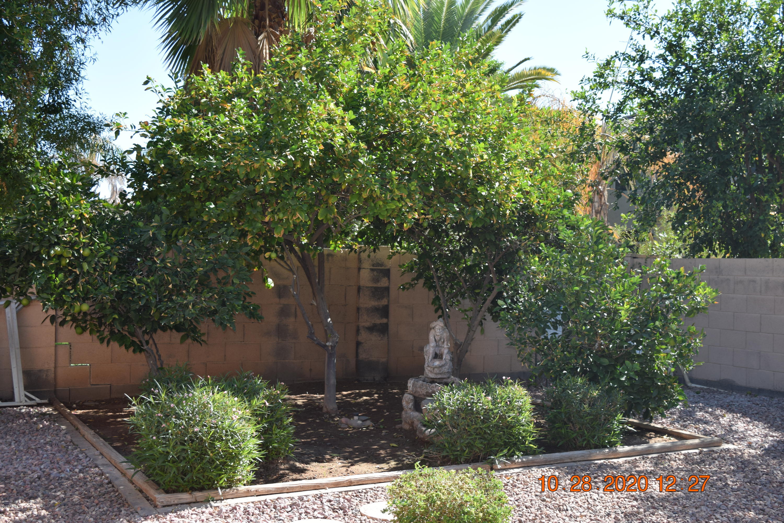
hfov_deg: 43.6
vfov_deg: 29.9
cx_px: 392
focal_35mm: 45
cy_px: 262
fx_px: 980
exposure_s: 1/160
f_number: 6.3
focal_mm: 30
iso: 100
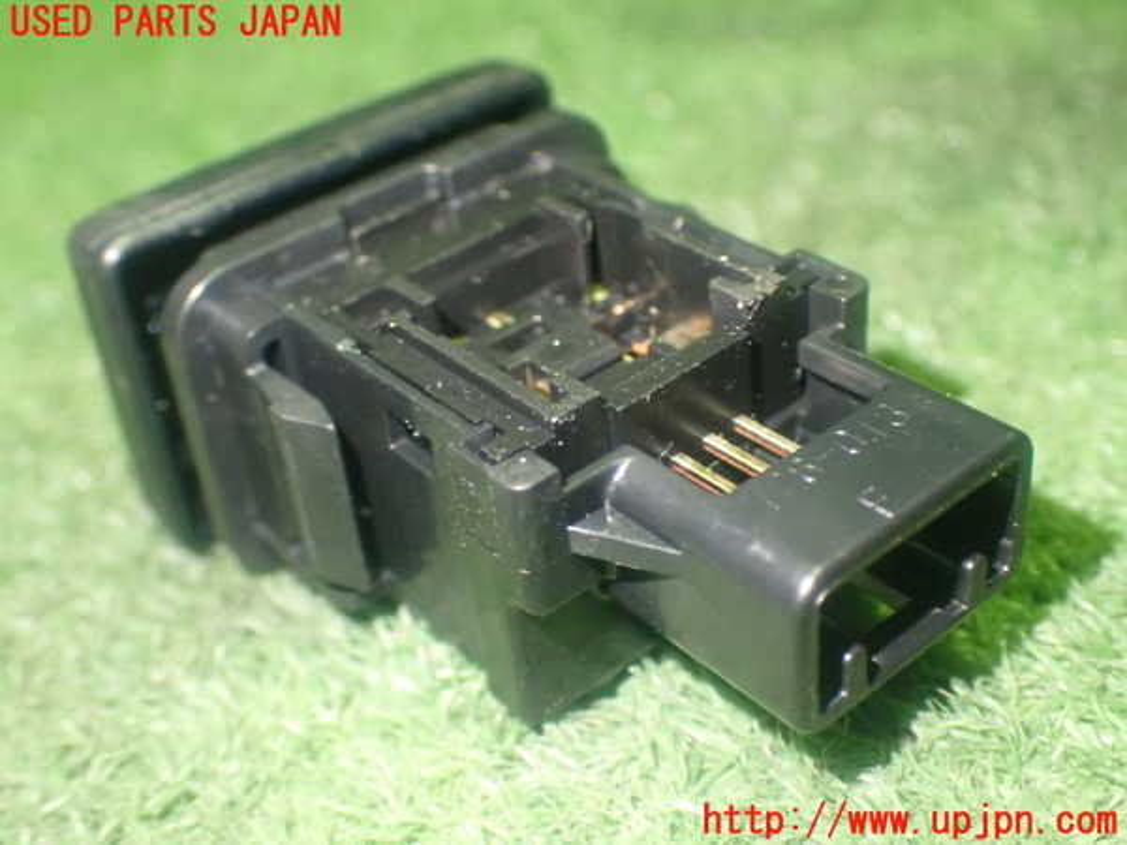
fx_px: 1530
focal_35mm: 47
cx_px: 564
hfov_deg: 40.4
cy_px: 422
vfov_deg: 30.9
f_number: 3.1
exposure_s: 1/20
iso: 800
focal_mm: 8.4
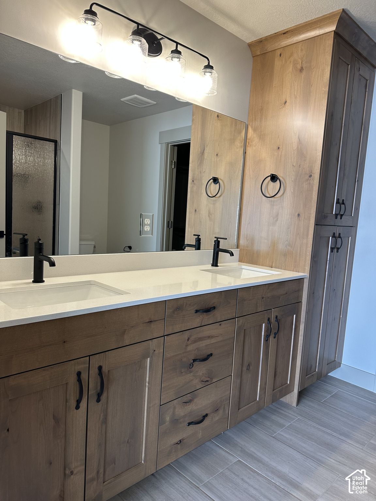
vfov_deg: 71.6
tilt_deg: -5.9
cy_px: 250
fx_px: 348
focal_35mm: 24
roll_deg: -4.5
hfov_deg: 56.8
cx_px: 188
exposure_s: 1/120
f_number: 1.78
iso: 125
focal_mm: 6.86
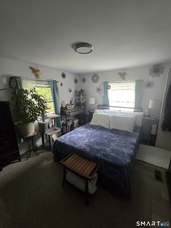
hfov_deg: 89.9
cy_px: 114
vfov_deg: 106.2
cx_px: 86
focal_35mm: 13
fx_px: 86
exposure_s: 1/60
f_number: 2.2
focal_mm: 2.2
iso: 800
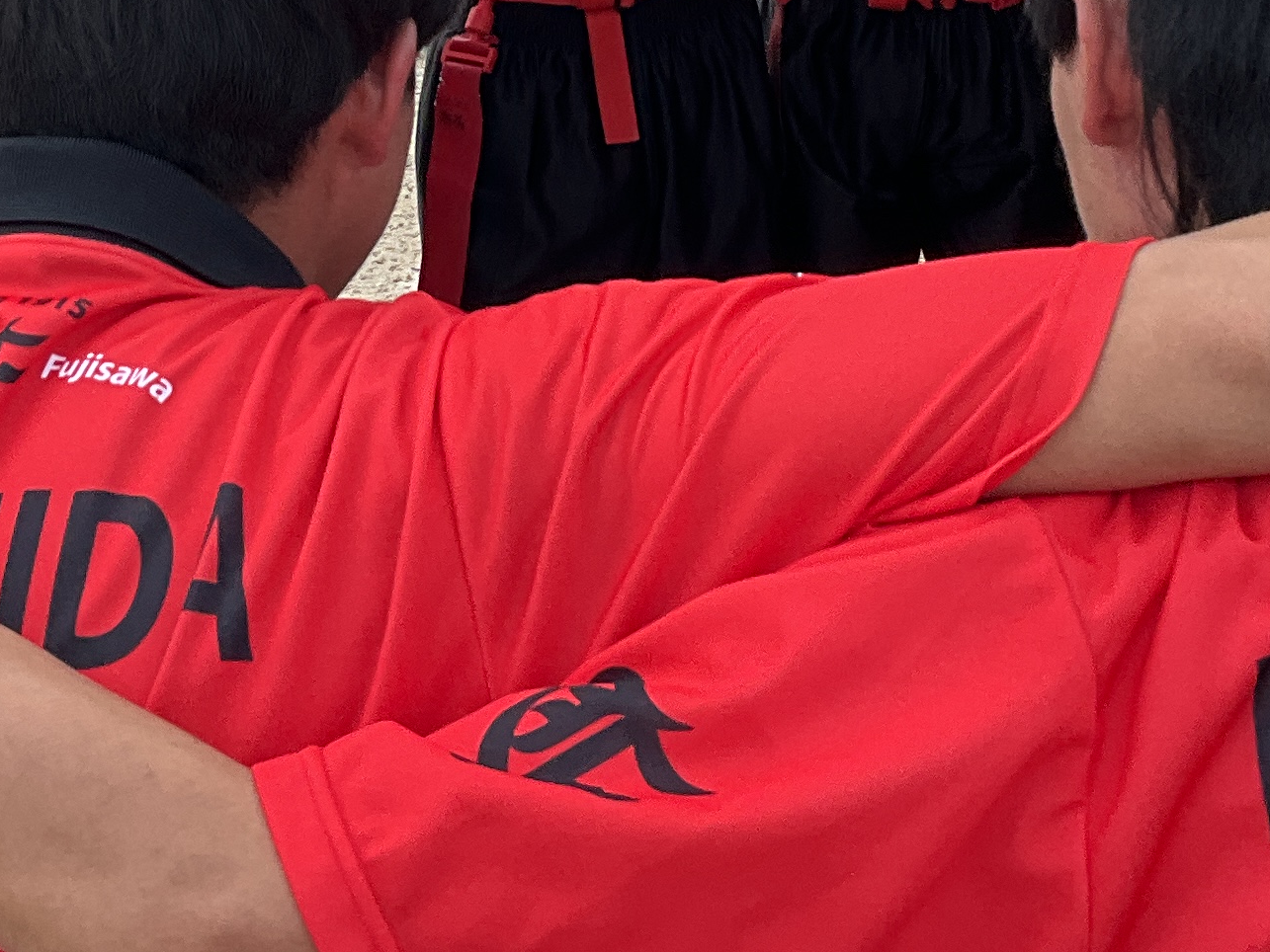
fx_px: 3339
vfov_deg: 15.6
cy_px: -195
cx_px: 597
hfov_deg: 21.5
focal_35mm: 91
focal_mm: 3
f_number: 1.8
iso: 25
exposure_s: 1/816
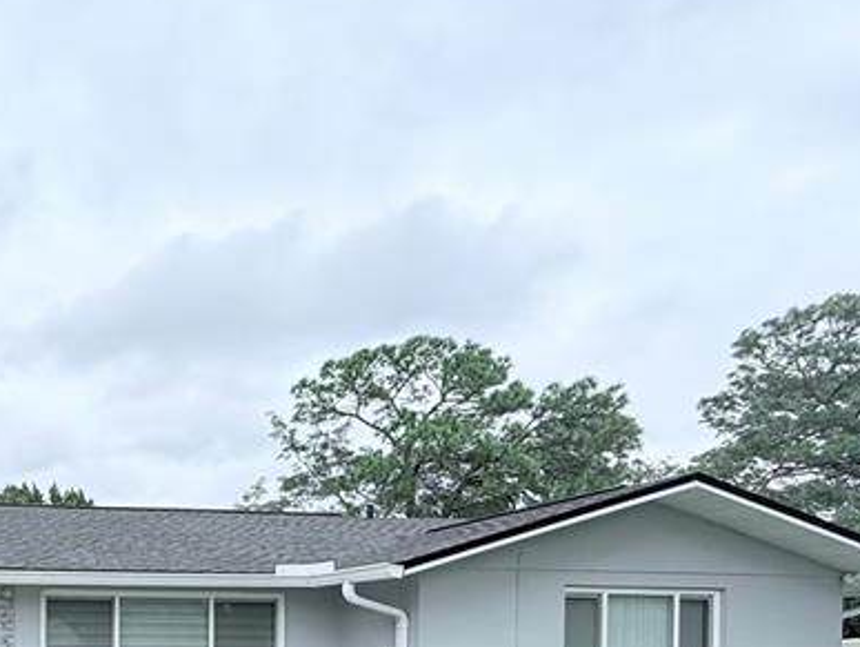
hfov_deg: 42.7
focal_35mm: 37
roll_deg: +0.0
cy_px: 680
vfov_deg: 34.4
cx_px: -13
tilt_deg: +0.2
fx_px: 920
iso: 50
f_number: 2.2
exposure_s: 1/1189
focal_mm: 2.22
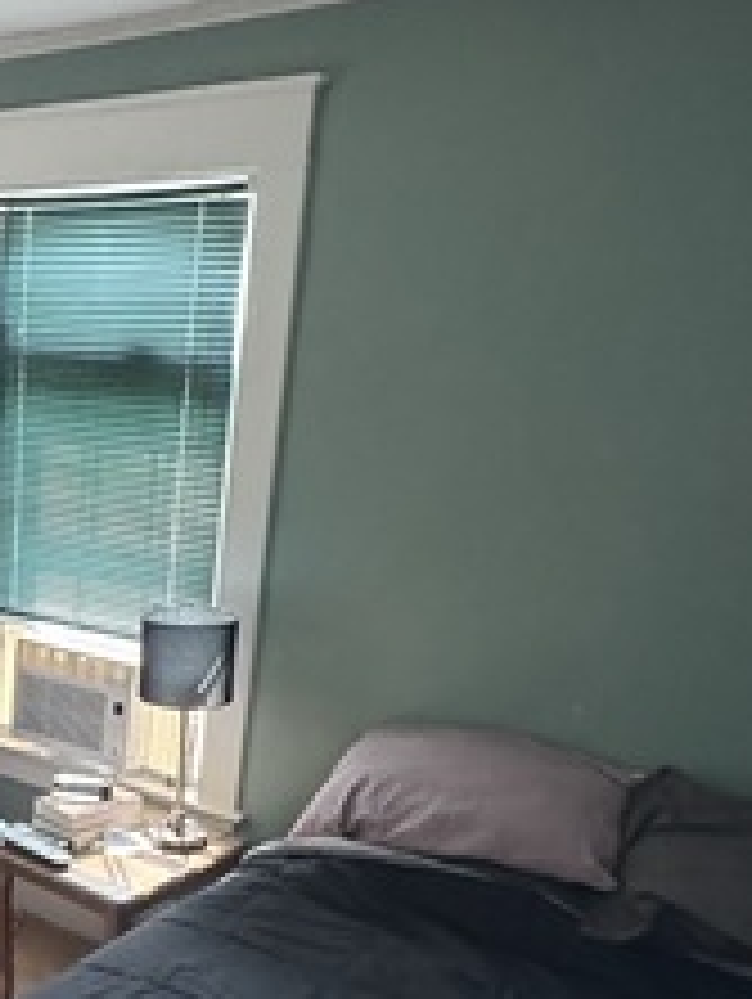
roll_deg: +0.5
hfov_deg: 30.8
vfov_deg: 43.1
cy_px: 772
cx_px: -72
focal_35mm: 42
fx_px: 1214
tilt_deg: -21.7
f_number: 2.2
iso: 1250
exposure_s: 1/47
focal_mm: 2.22
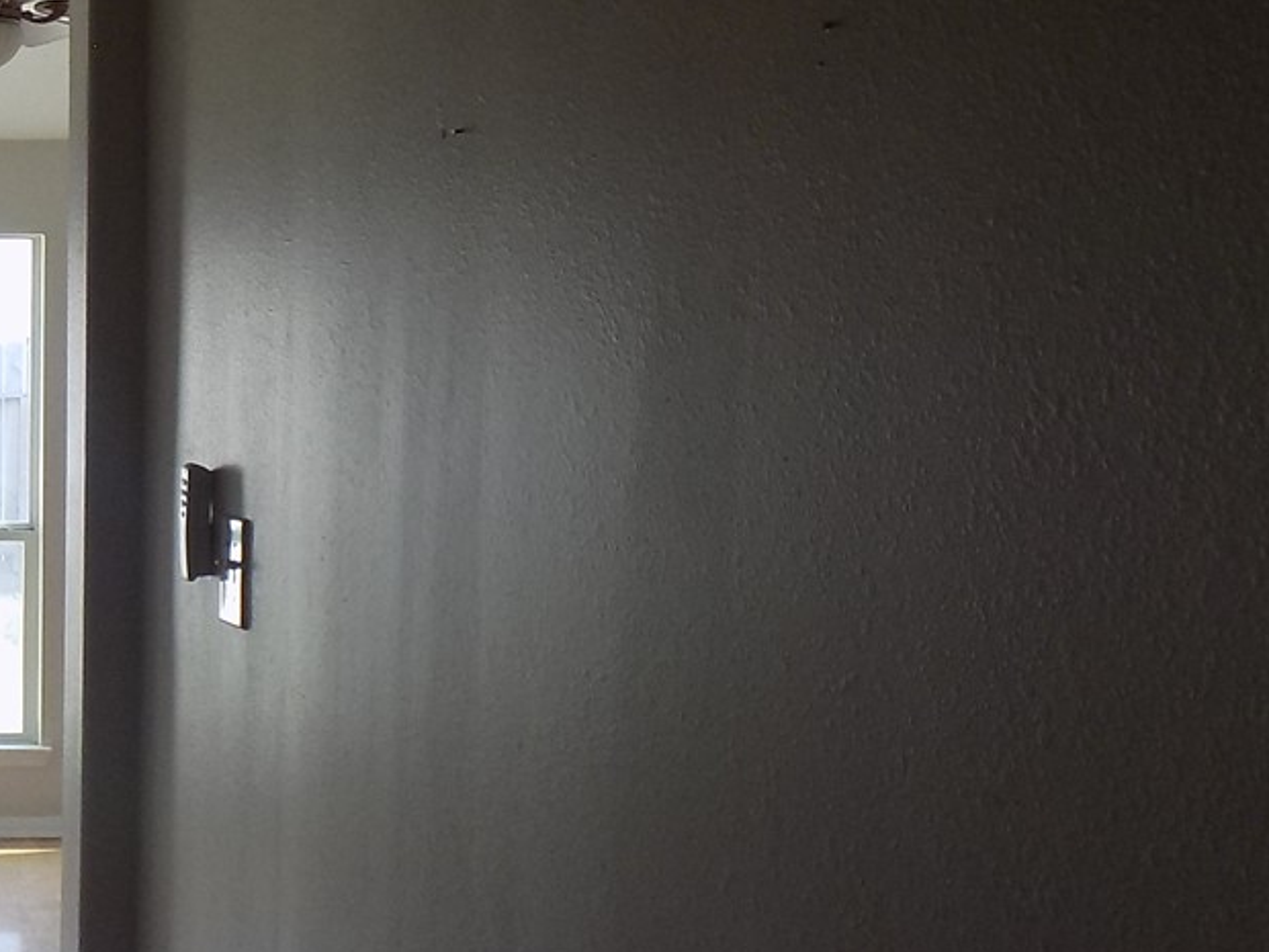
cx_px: -301
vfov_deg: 19.4
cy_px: 520
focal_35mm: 76
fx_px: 2786
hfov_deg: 23.2
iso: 80
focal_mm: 4
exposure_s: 1/50
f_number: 3.1
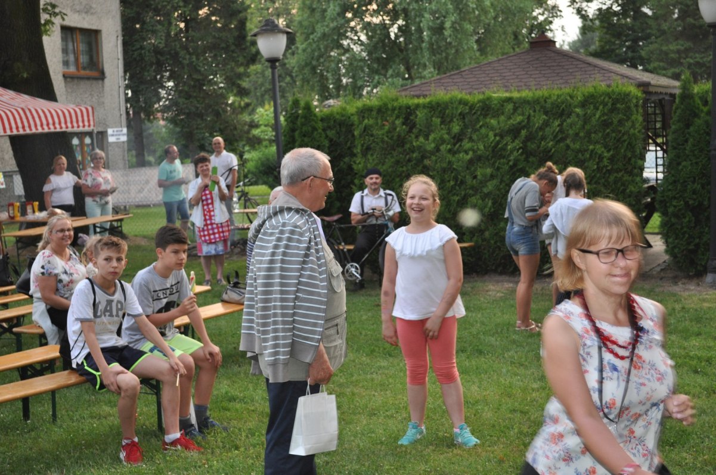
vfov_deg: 22.6
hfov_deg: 33.4
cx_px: 358
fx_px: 1192
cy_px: 238
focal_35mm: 60
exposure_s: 1/60
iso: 800
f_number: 5.3
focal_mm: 40
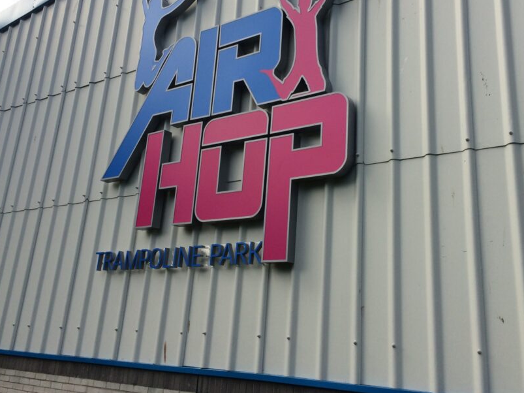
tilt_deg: +19.4
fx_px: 560
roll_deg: -3.1
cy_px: 154
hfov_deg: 50.1
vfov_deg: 38.5
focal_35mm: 37
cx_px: 284
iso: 32
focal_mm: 4.15
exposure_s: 1/1325
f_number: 2.2
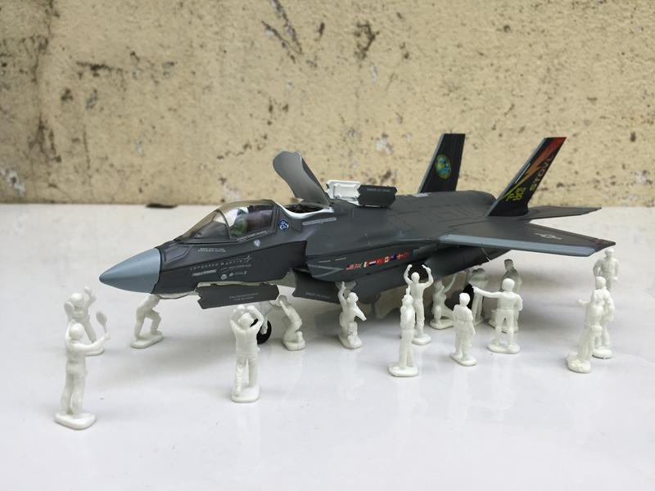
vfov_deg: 48.2
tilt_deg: -15.2
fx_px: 549
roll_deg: -1.5
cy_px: 246
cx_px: 328
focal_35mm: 29
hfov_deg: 61.7
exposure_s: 1/324
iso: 32
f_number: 2.2
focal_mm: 4.15
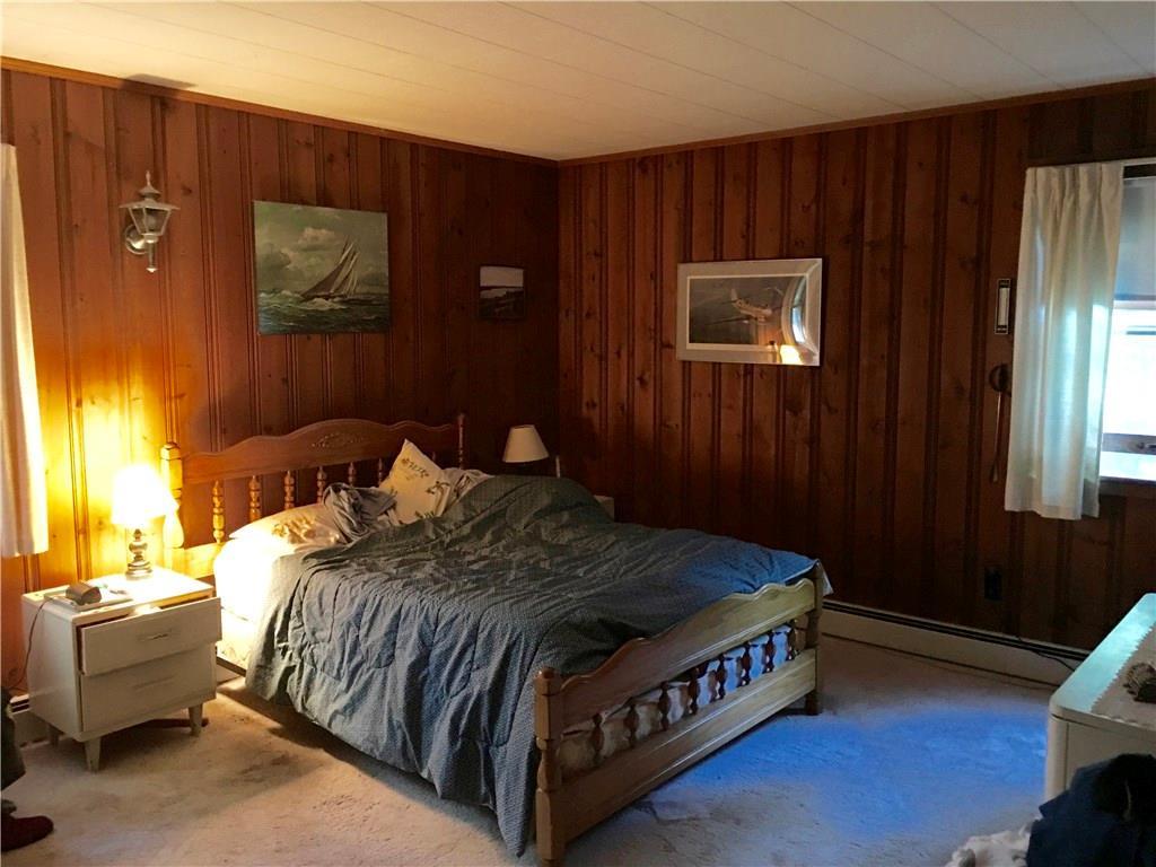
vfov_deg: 48.2
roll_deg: +0.3
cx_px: 578
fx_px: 968
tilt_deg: -5.3
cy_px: 434
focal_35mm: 29
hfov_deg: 61.7
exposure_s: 1/4
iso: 80
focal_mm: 4.15
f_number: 2.2
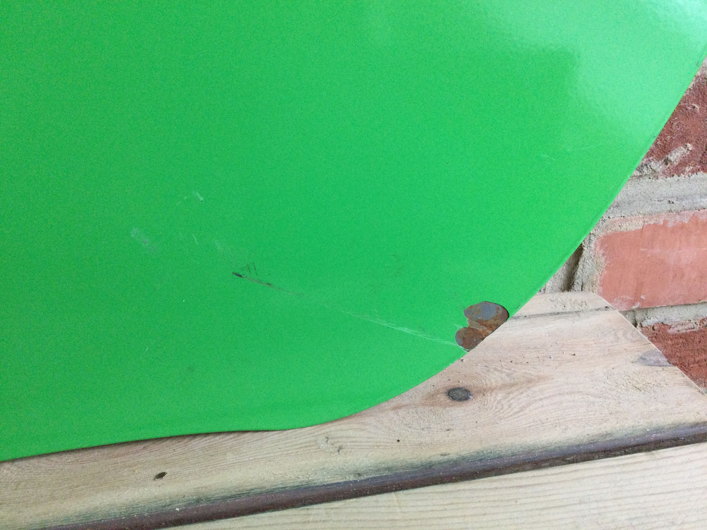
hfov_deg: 58.4
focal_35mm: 31
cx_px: 354
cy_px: 265
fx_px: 633
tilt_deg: -26.9
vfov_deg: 45.4
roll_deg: +2.5
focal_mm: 3.3
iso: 64
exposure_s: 1/33
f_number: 2.4
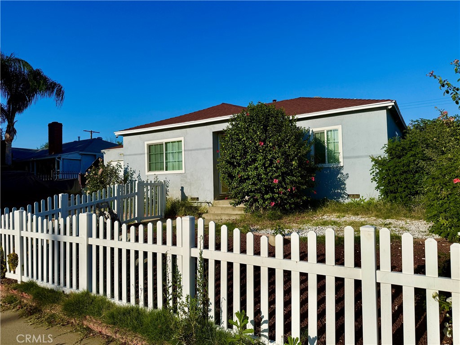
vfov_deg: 56.8
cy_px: 172
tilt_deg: +3.9
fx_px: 319
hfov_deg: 71.6
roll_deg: +1.1
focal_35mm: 24
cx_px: 230
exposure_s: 1/10309
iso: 80
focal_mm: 6.76
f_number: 1.78
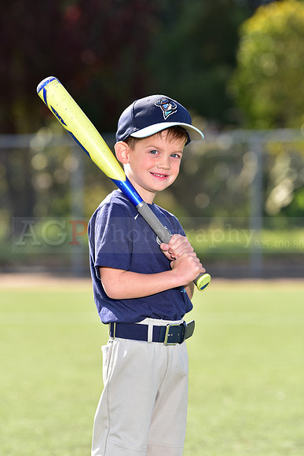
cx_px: 152
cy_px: 228
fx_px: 2532
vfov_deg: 10.3
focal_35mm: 200
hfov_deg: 6.9
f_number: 5
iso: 80
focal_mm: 200
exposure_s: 1/200
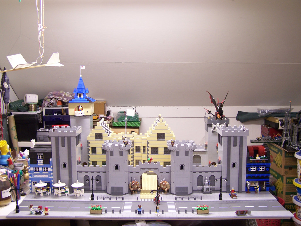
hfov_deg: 49.0
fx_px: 330
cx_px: 150
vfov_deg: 37.7
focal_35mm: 38
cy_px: 113
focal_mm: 6.3
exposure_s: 1/6
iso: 80
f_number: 2.8
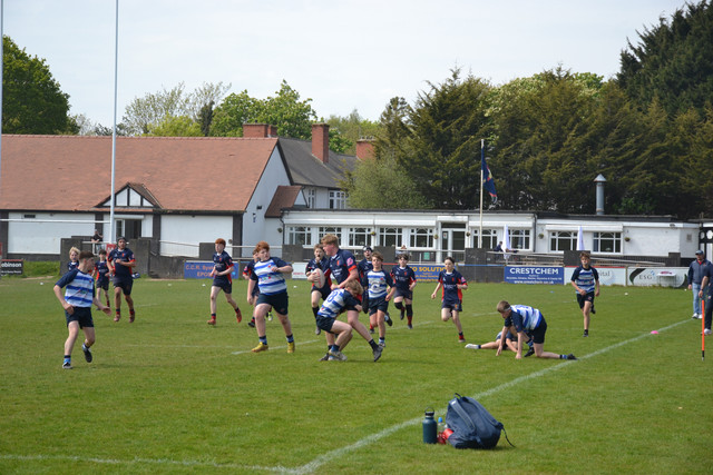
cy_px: 238
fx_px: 1842
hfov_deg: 21.9
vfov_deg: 14.7
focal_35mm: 93
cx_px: 356
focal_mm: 62
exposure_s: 1/1250
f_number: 5.6
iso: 400
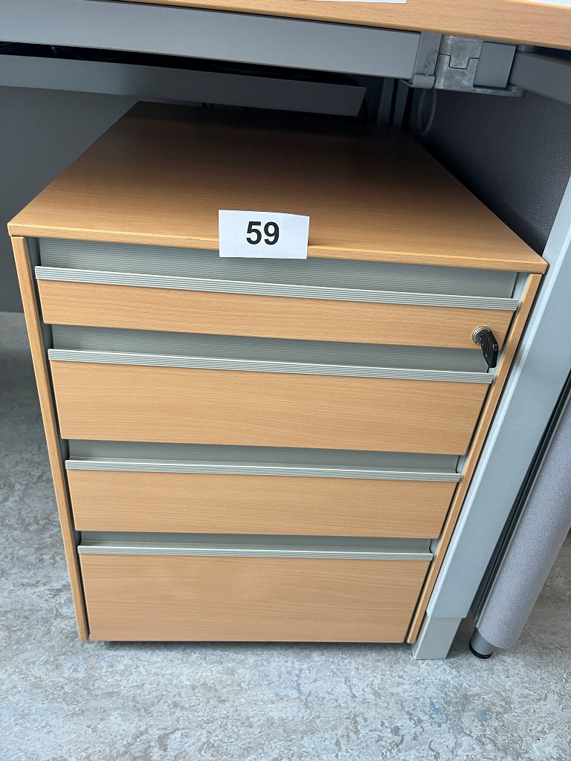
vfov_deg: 67.3
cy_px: 380
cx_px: 286
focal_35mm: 26
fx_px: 572
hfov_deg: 53.1
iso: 125
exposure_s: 1/66
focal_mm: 5.1
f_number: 1.6
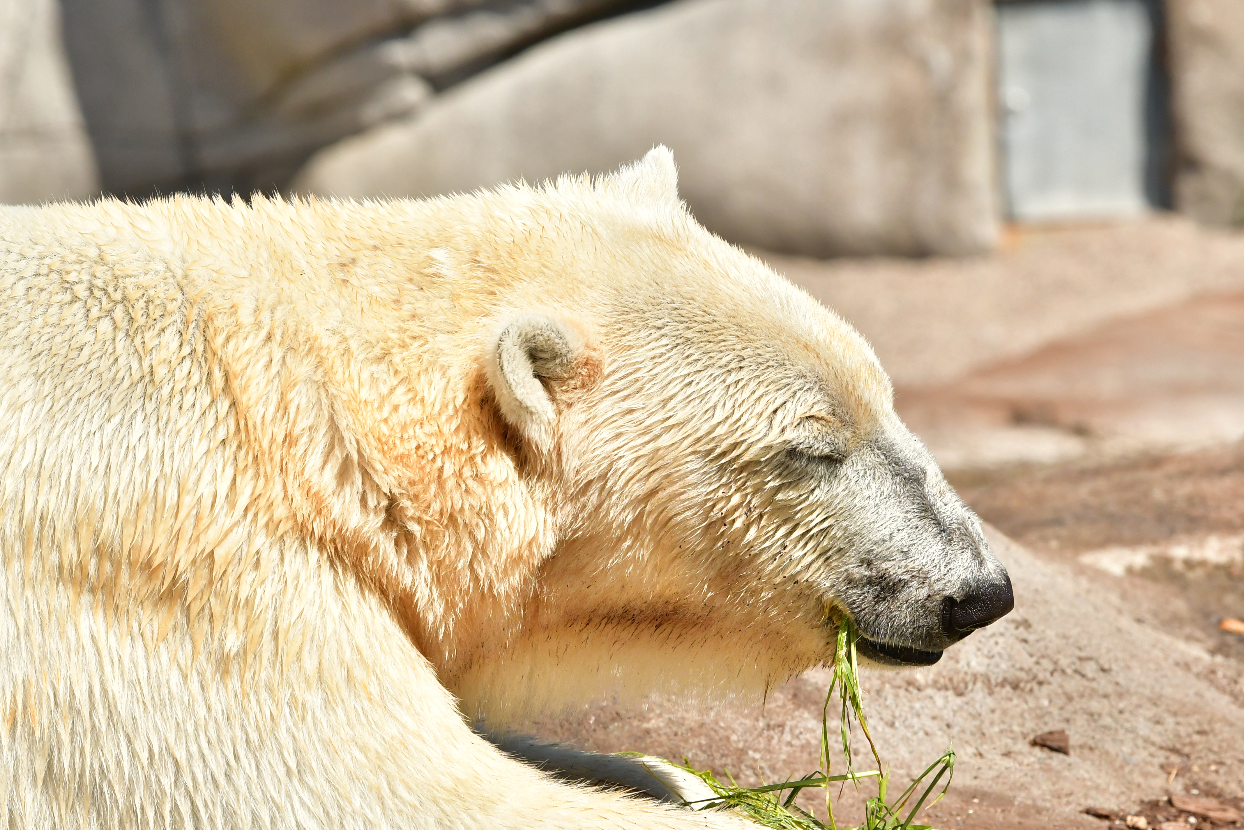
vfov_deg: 3.4
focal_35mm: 400
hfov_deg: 5.2
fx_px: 13821
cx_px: 622
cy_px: 415
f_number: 7.1
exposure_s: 1/2000
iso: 640
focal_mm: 200
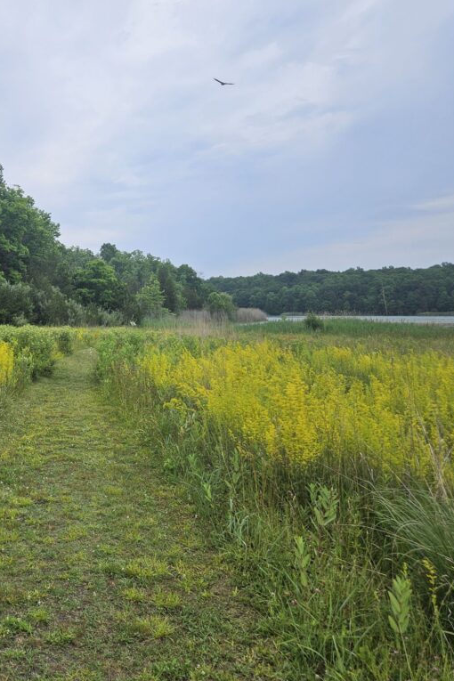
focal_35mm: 32
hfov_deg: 38.2
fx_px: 605
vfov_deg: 58.7
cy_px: 340
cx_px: 40
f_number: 1.8
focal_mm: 5.4
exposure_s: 1/2517
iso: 25
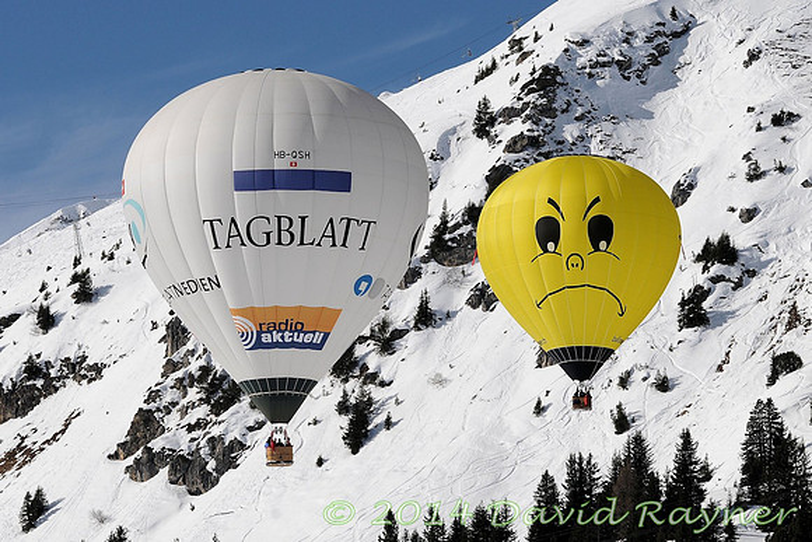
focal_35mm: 180
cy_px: 271
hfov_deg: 11.4
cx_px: 406
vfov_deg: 7.6
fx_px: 4061
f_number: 11
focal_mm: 120
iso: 200
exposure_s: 1/800
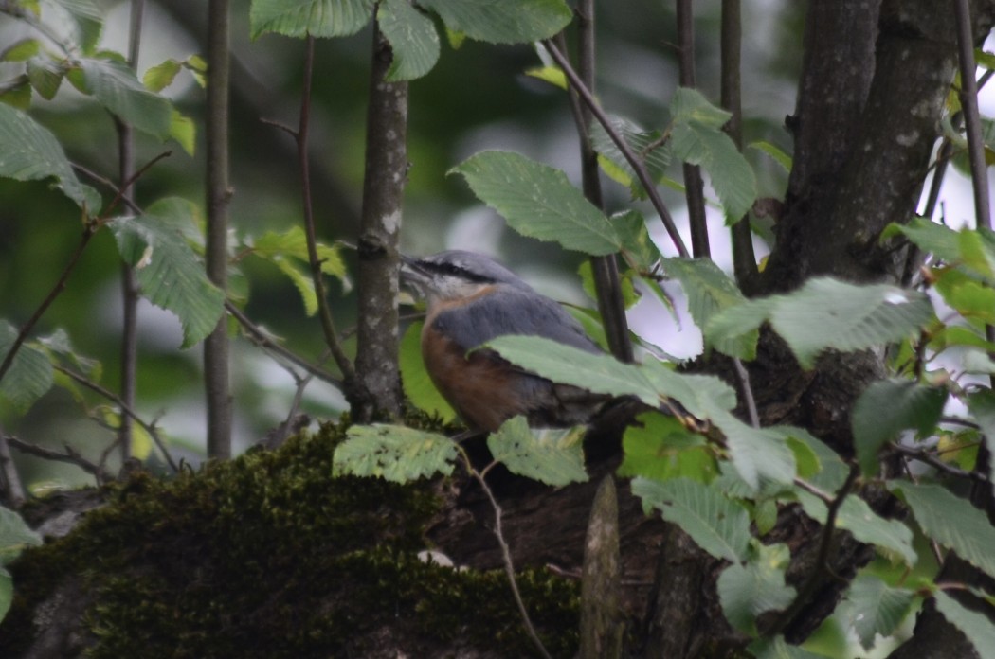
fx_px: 12415
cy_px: 330
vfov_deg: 3.0
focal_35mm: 450
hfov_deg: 4.6
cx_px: 498
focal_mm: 300
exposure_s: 1/80
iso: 500
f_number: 5.6
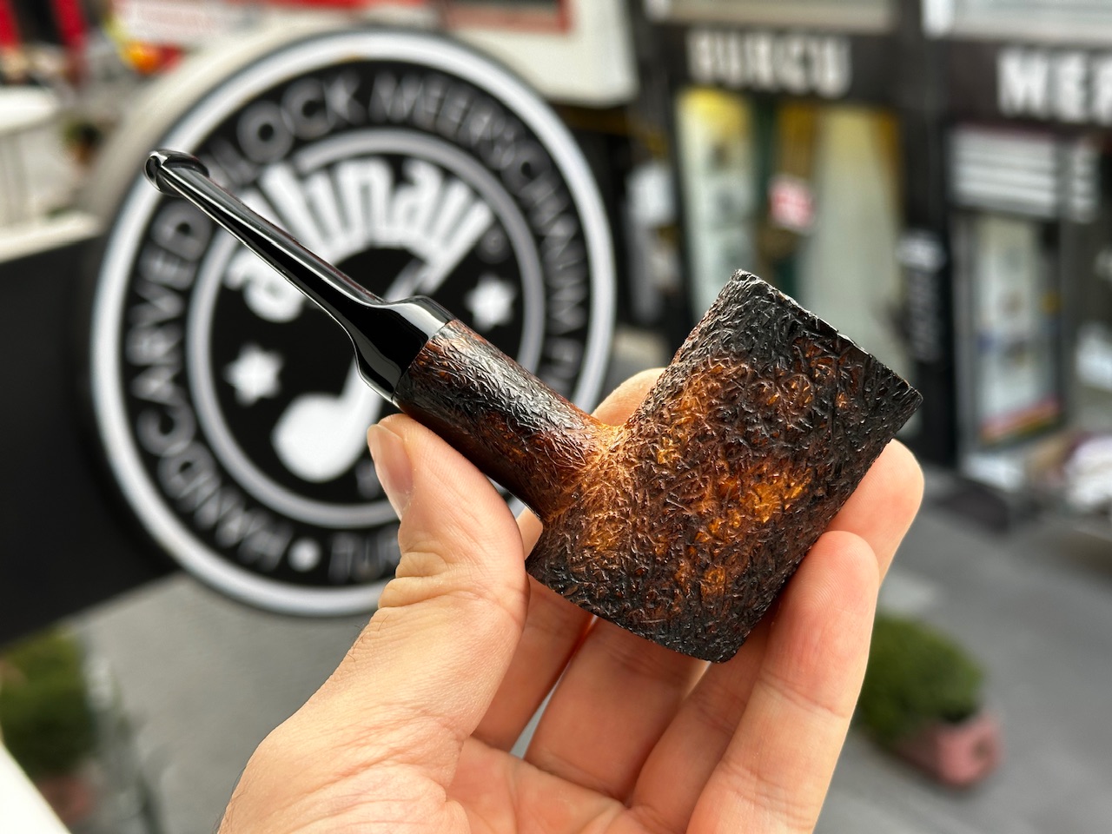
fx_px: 1542
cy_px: 417
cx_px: 556
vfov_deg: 30.3
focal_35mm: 48
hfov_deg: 39.7
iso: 80
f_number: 1.78
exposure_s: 1/120
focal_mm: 6.86
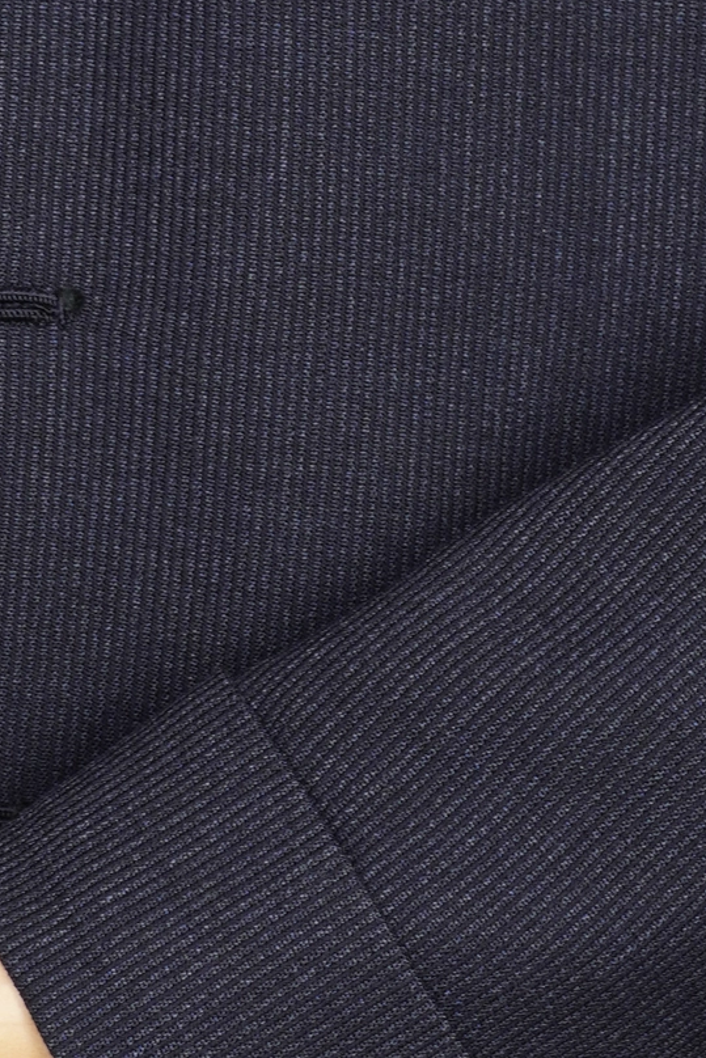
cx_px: 262
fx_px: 5028
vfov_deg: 11.9
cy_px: -37
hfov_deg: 8.0
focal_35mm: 171
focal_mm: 32
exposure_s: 1/10
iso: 200
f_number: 5.6
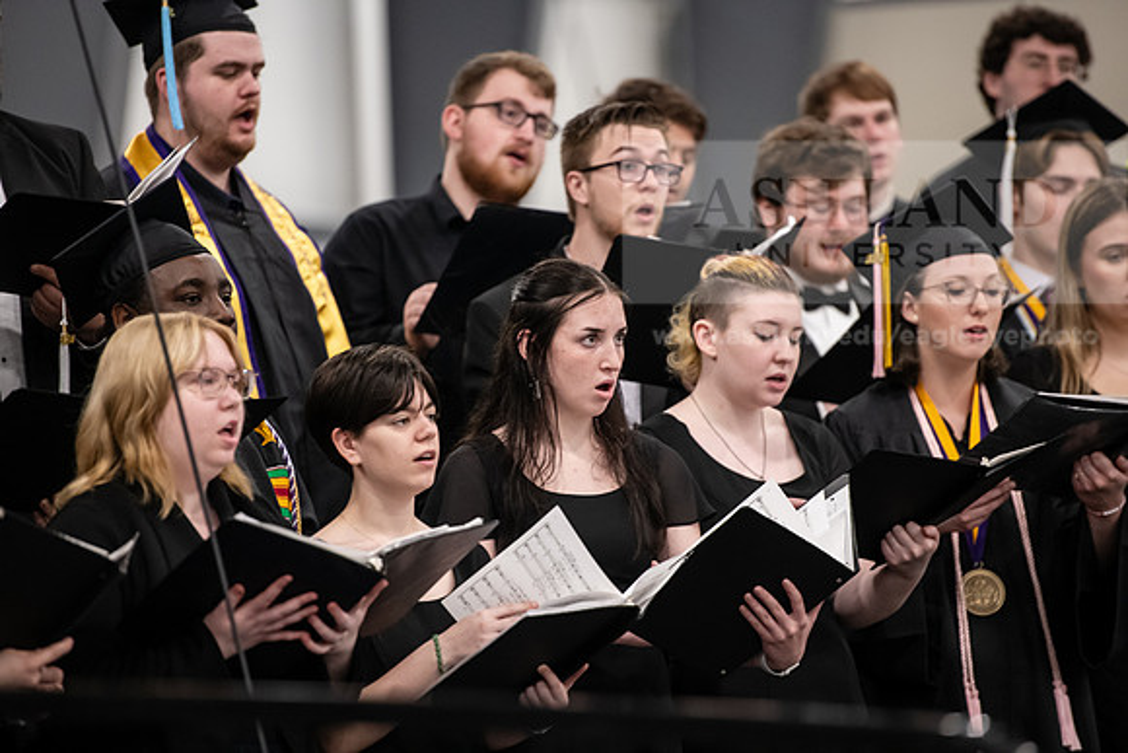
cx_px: 564
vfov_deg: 6.9
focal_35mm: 200
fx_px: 6268
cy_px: 376
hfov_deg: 10.3
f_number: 3.2
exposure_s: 1/200
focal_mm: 200
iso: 3200
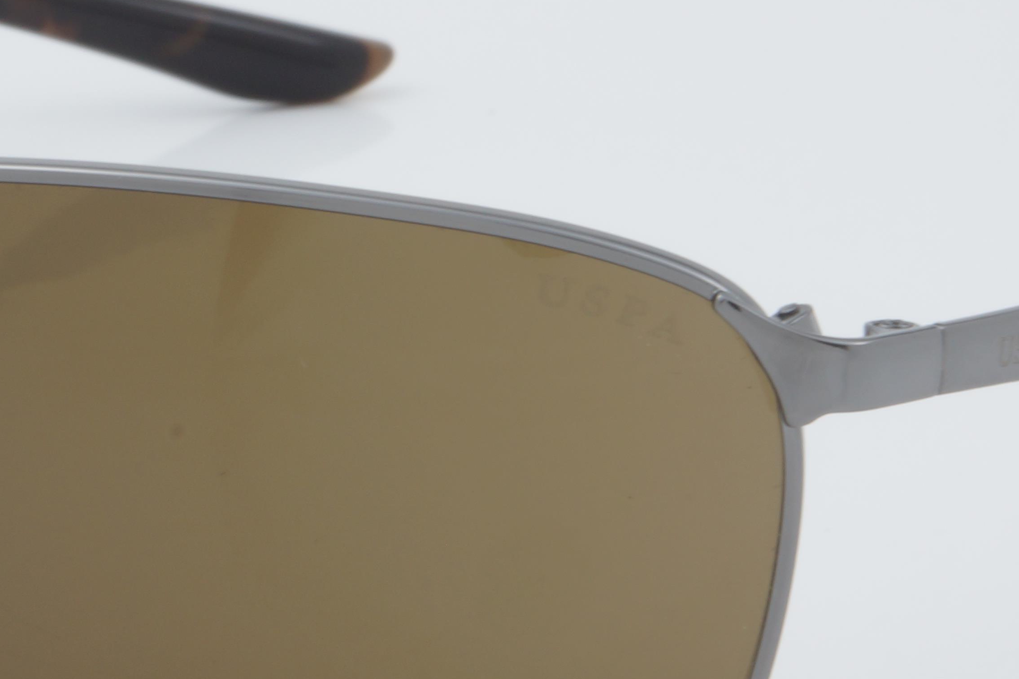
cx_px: 262
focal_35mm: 198
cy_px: 361
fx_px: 5604
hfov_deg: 10.4
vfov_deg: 6.9
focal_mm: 50
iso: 100
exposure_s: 1/3
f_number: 32
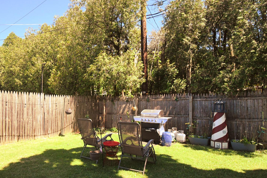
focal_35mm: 23
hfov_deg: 75.1
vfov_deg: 55.0
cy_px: 99
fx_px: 171
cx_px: 104
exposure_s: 1/4000
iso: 2000
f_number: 5
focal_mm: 11
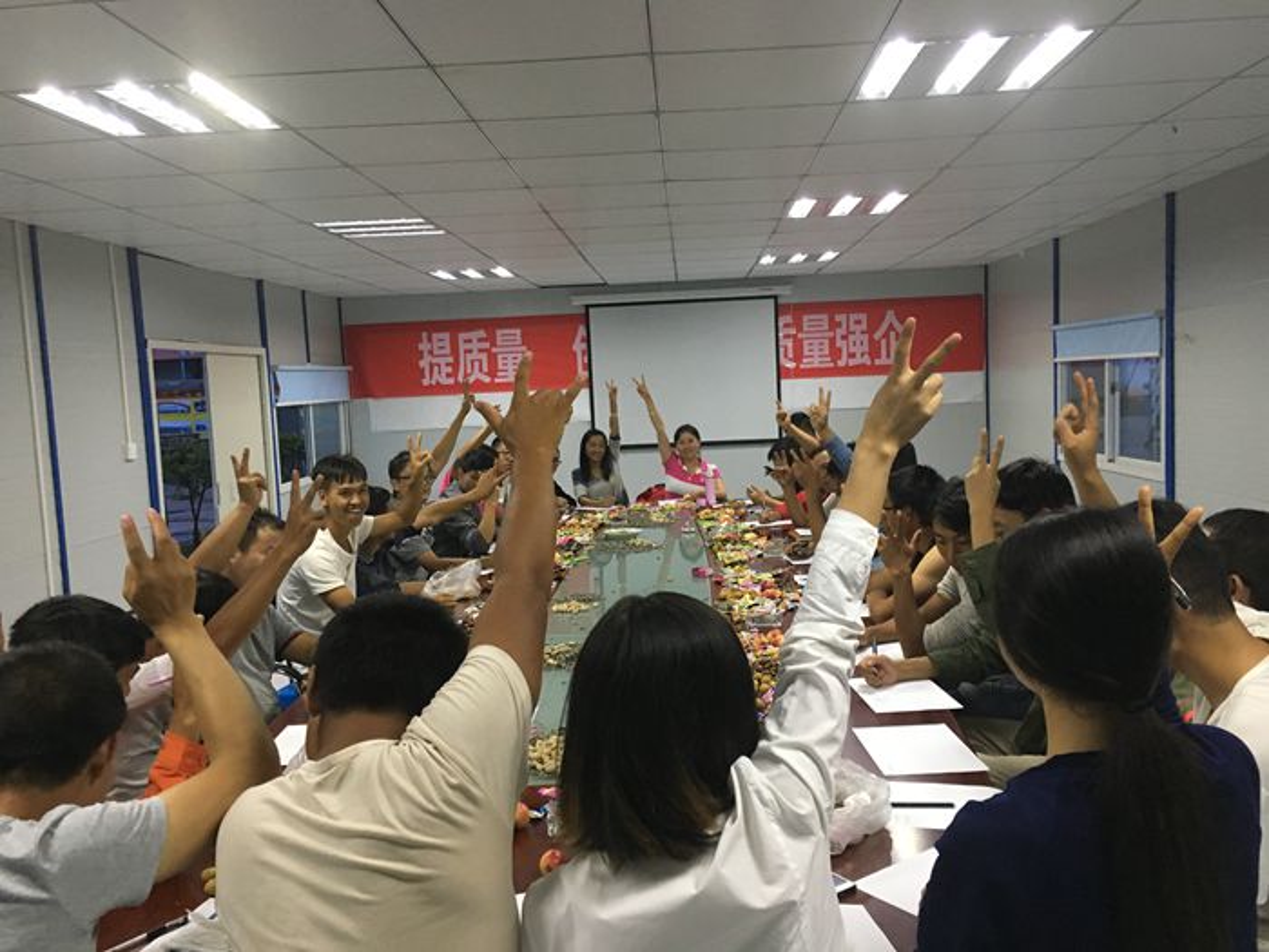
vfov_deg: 48.2
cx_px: 634
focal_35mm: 29
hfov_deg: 61.7
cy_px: 476
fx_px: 1063
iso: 160
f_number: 2.2
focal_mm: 4.15
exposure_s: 1/33
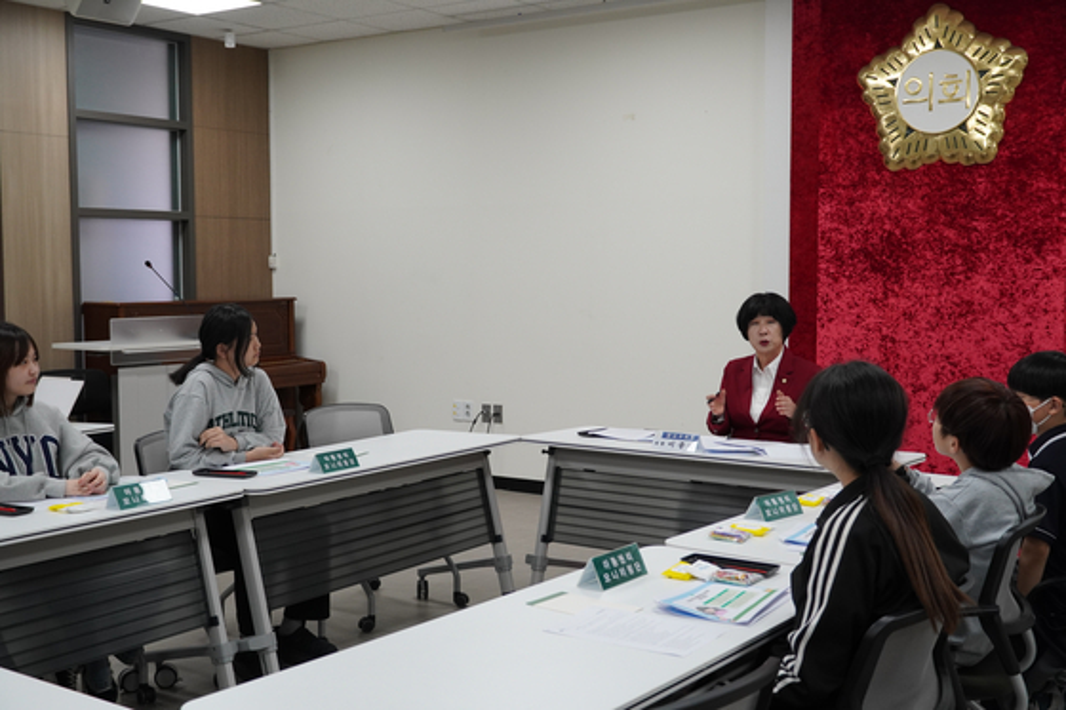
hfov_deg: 43.6
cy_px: 355
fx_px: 1332
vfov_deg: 29.8
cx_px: 533
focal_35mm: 45
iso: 800
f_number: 4.5
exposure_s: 1/160
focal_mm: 30
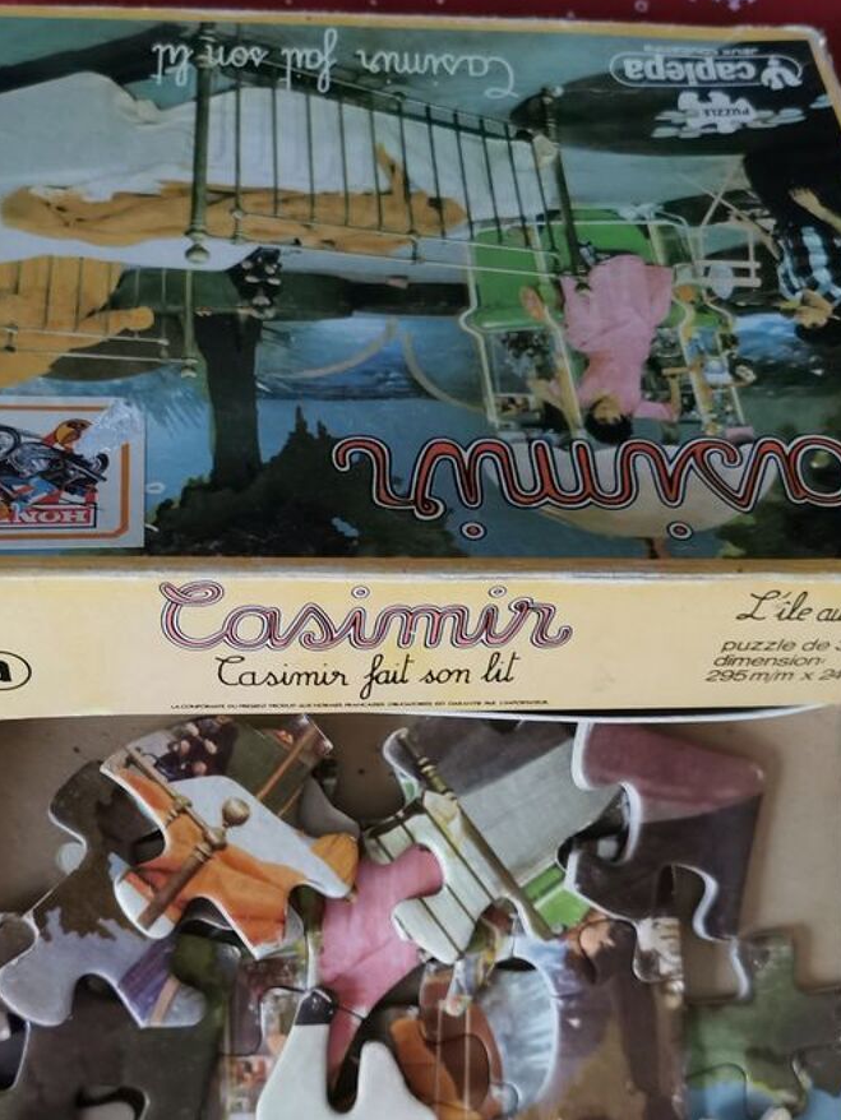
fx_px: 1327
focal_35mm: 41
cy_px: 748
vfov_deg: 45.1
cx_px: 329
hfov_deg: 35.0
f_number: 1.6
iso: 640
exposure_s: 1/20
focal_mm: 5.56
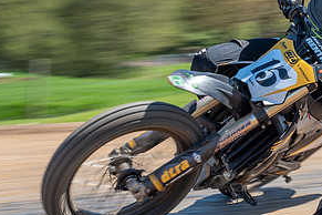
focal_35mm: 184
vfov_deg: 7.5
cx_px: 243
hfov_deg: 11.1
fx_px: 1646
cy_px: 127
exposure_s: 1/200
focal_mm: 70
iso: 100
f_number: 8
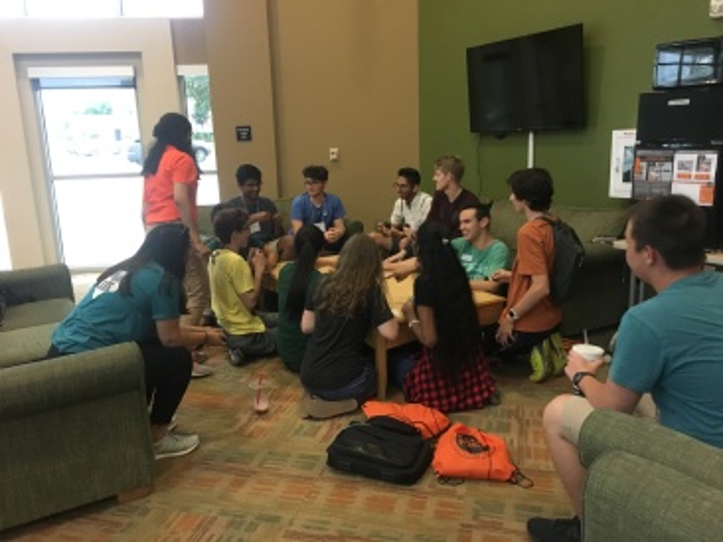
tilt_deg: -11.9
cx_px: 362
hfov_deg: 61.7
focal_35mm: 29
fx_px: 605
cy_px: 271
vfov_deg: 48.2
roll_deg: +0.3
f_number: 2.2
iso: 160
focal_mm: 4.15
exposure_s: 1/30
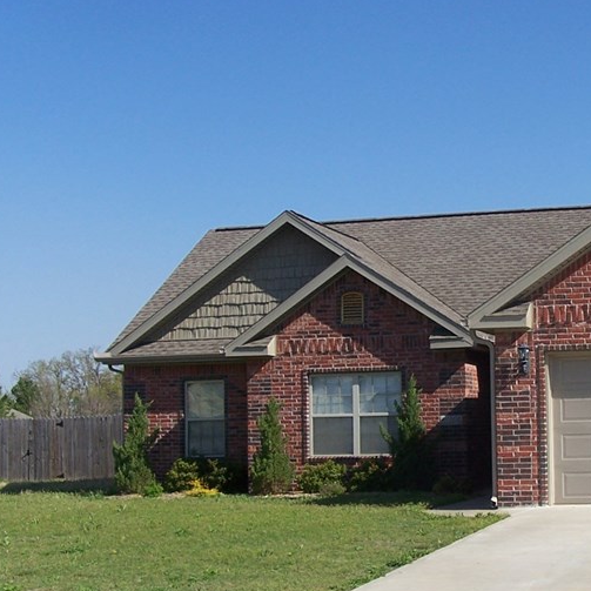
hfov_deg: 26.5
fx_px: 1217
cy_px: 362
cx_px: 511
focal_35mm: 63
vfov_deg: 27.2
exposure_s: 1/1000
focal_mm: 6
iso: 80
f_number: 4
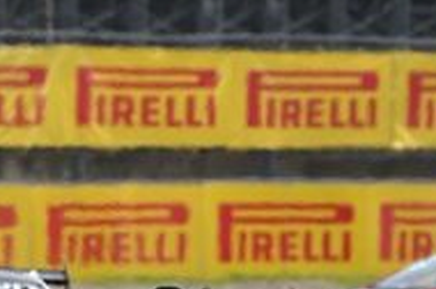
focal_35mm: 675
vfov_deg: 2.0
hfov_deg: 3.1
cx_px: 64
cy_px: 135
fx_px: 8161
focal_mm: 200
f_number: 3.2
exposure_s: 1/1250
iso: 200
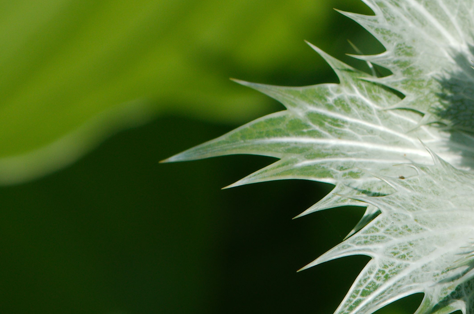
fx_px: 4811
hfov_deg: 5.6
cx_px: 443
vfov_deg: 3.7
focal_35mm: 366
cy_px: 45
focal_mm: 105
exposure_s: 1/320
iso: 200
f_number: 13
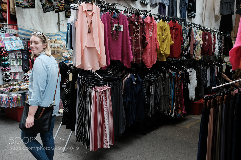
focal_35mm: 35
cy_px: 80
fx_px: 234
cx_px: 120
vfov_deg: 37.9
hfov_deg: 54.4
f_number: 4
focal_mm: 23
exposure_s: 1/400
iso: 1000
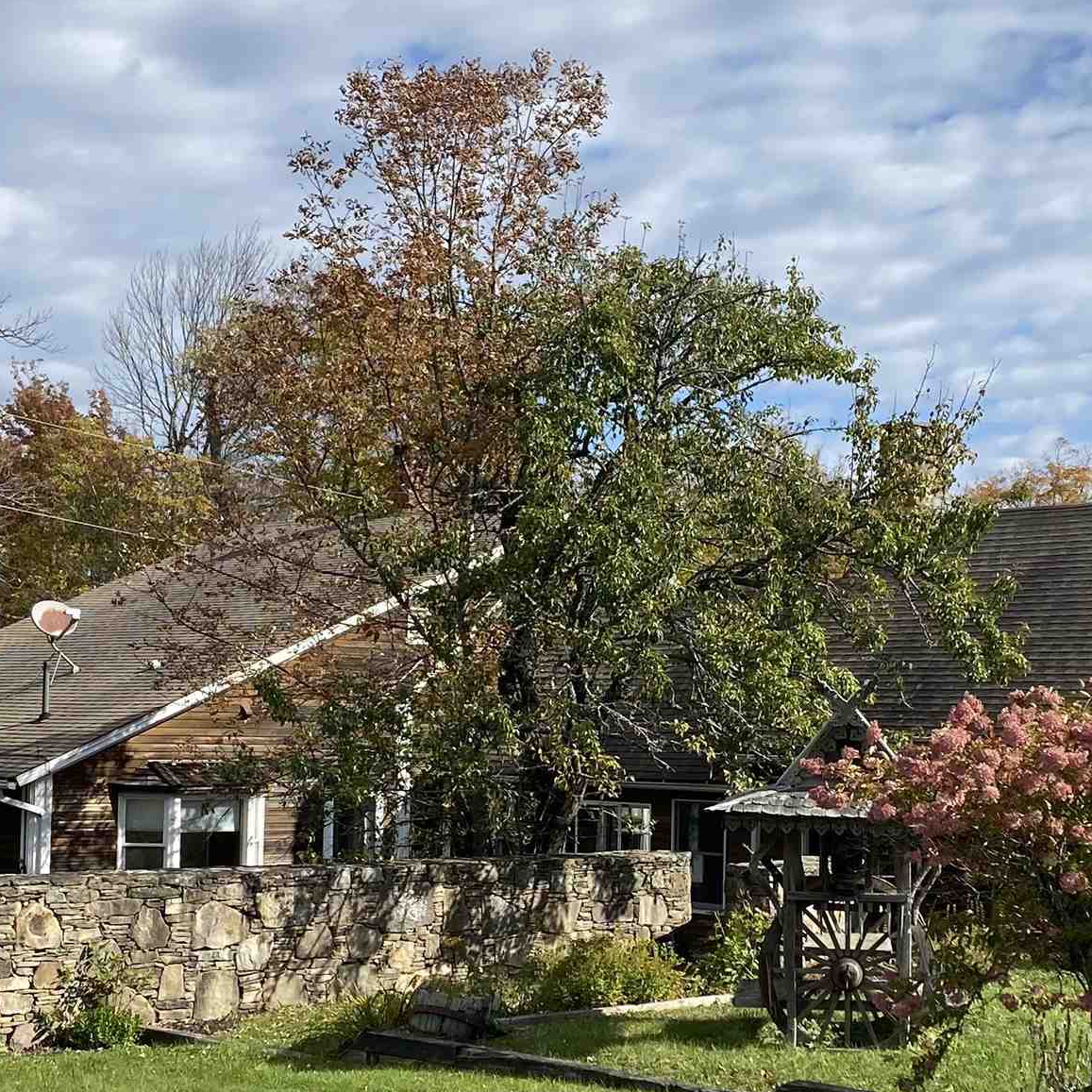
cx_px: 640
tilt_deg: +1.9
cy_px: 631
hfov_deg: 28.1
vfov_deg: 28.1
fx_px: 2177
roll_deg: -1.2
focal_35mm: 61
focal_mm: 4.25
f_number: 1.8
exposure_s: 1/3125
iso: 32
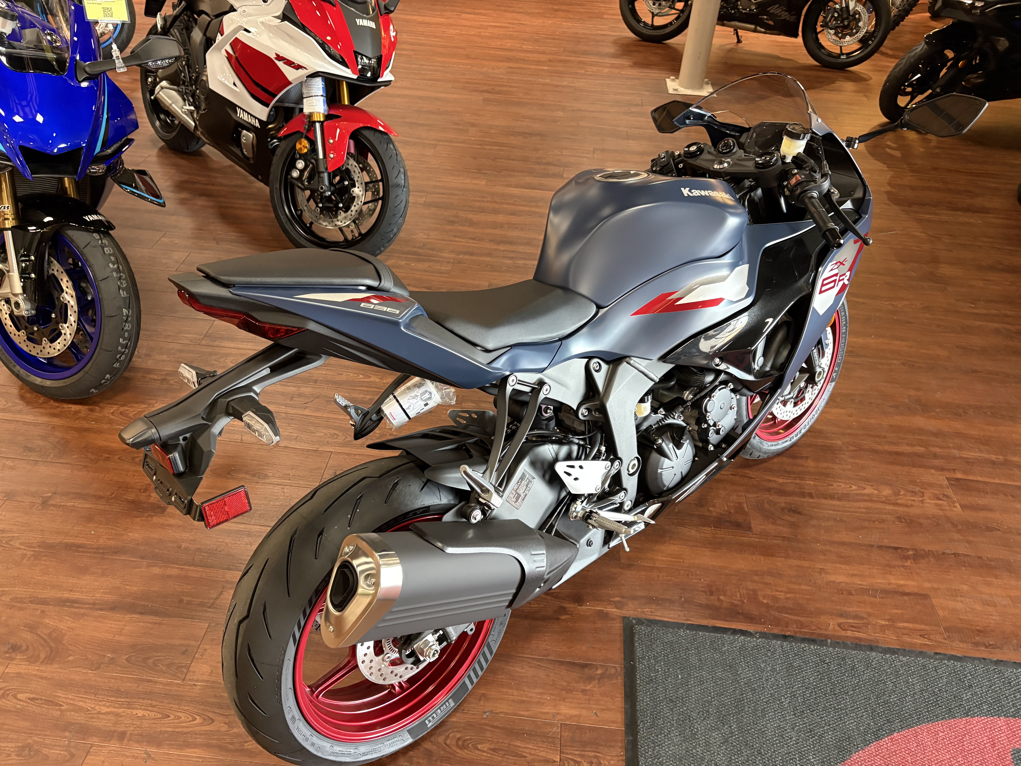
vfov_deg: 53.1
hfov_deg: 67.3
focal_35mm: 26
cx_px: 510
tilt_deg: -37.3
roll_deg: -4.2
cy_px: 383
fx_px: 767
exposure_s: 1/40
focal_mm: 5.96
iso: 320
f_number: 1.6
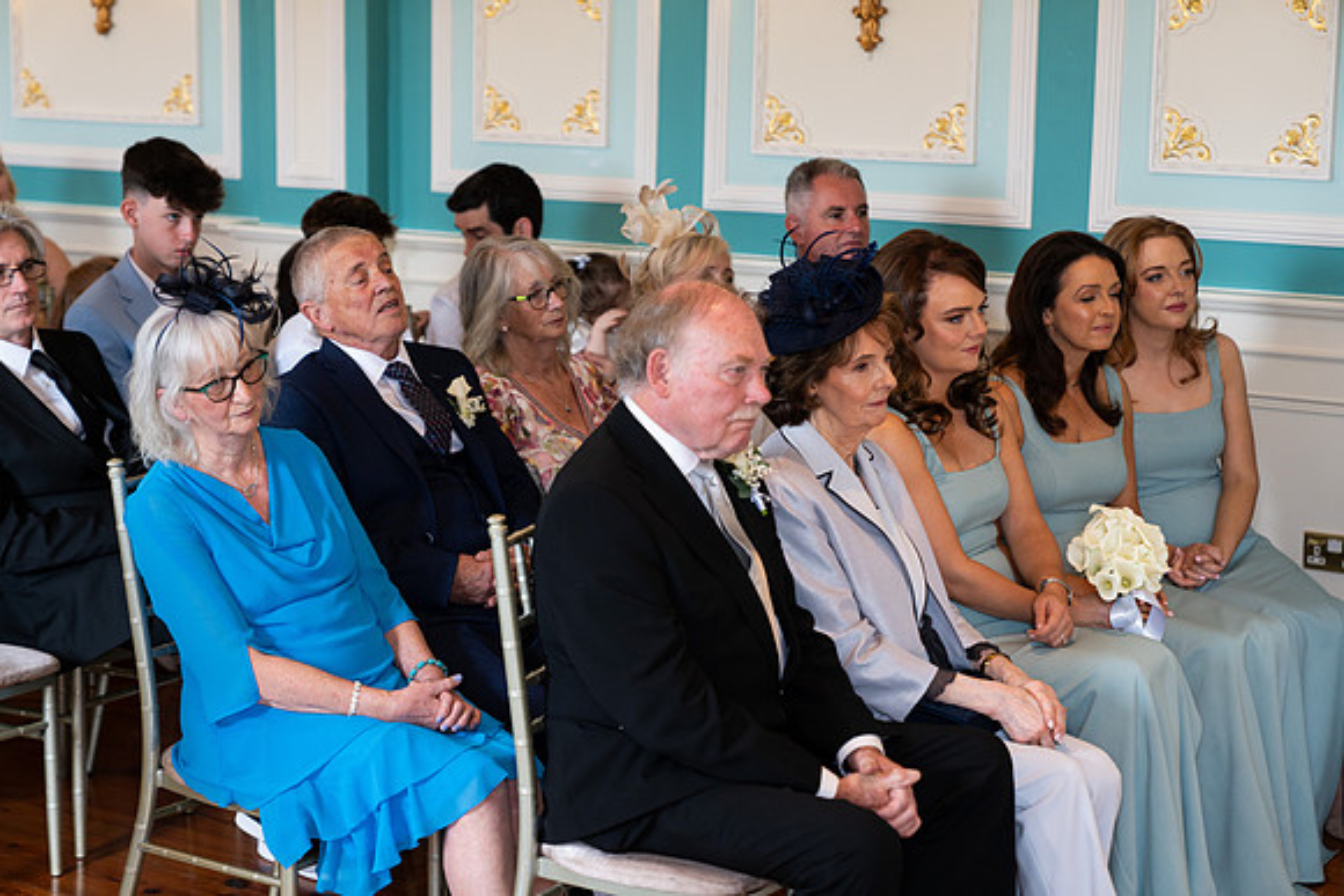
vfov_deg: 19.5
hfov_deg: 28.8
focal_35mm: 70
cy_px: 448
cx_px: 672
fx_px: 2614
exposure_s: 1/160
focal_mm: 70
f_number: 2.8
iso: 800
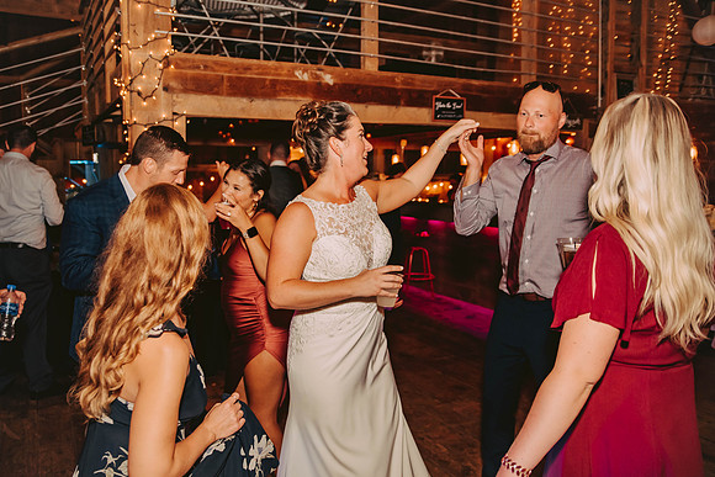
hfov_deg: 61.2
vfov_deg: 43.1
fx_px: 604
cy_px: 238
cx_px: 358
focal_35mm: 30
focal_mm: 28
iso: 1000
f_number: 2.8
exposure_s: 1/160
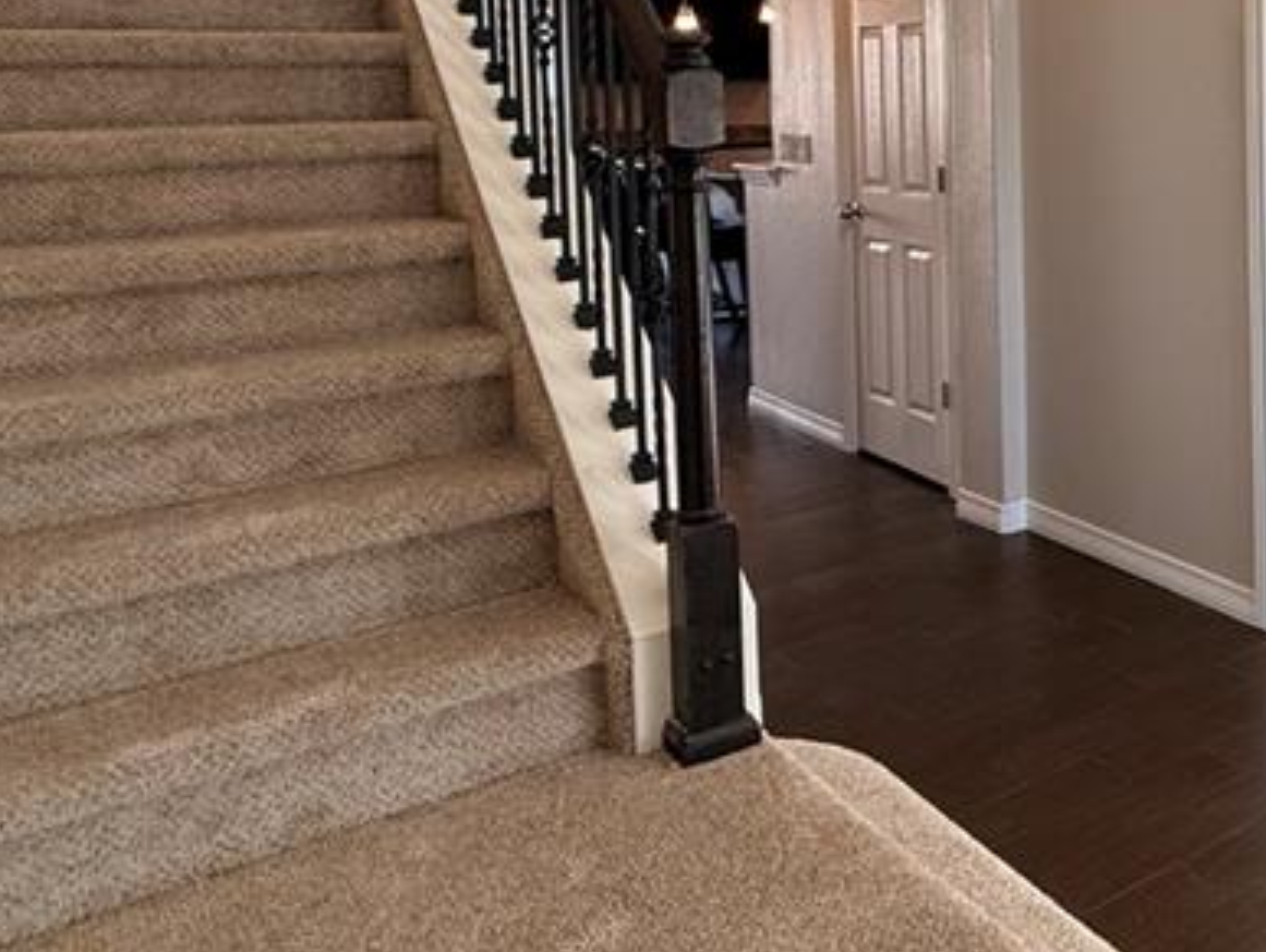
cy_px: 118
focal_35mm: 37
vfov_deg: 36.6
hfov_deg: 39.3
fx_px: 1354
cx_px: 1446
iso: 100
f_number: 2.2
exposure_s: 1/120
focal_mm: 2.22
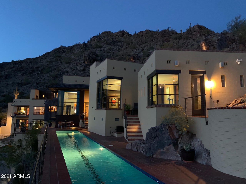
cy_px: 92
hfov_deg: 67.3
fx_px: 185
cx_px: 123
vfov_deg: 53.1
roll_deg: -1.4
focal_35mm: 26
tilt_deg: +11.2
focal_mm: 4.25
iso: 800
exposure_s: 1/23
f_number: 1.8
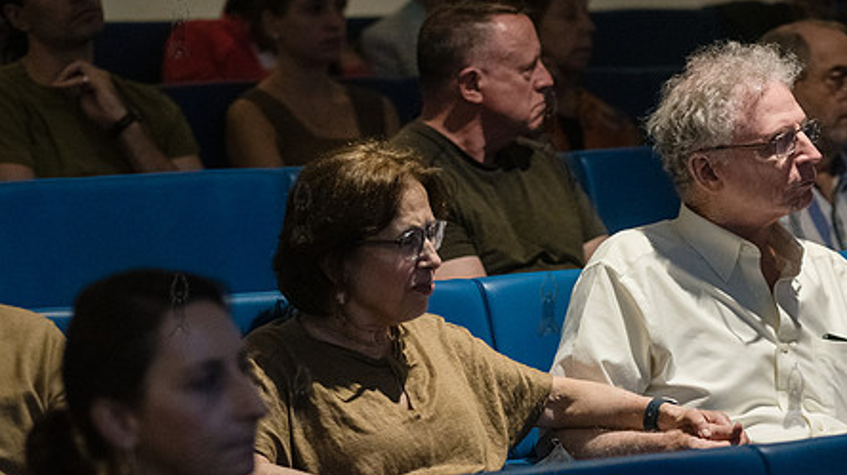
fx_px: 4062
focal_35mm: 181
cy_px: 340
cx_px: 492
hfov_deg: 11.9
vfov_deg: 6.7
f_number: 4
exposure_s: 1/320
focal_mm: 120
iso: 6400
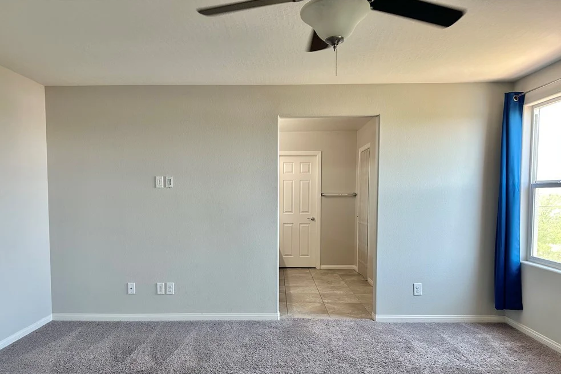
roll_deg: +0.6
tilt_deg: -1.5
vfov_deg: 49.3
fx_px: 405
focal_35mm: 26
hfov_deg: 69.4
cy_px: 218
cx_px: 274
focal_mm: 6.86
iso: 125
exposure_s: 1/120
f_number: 1.78
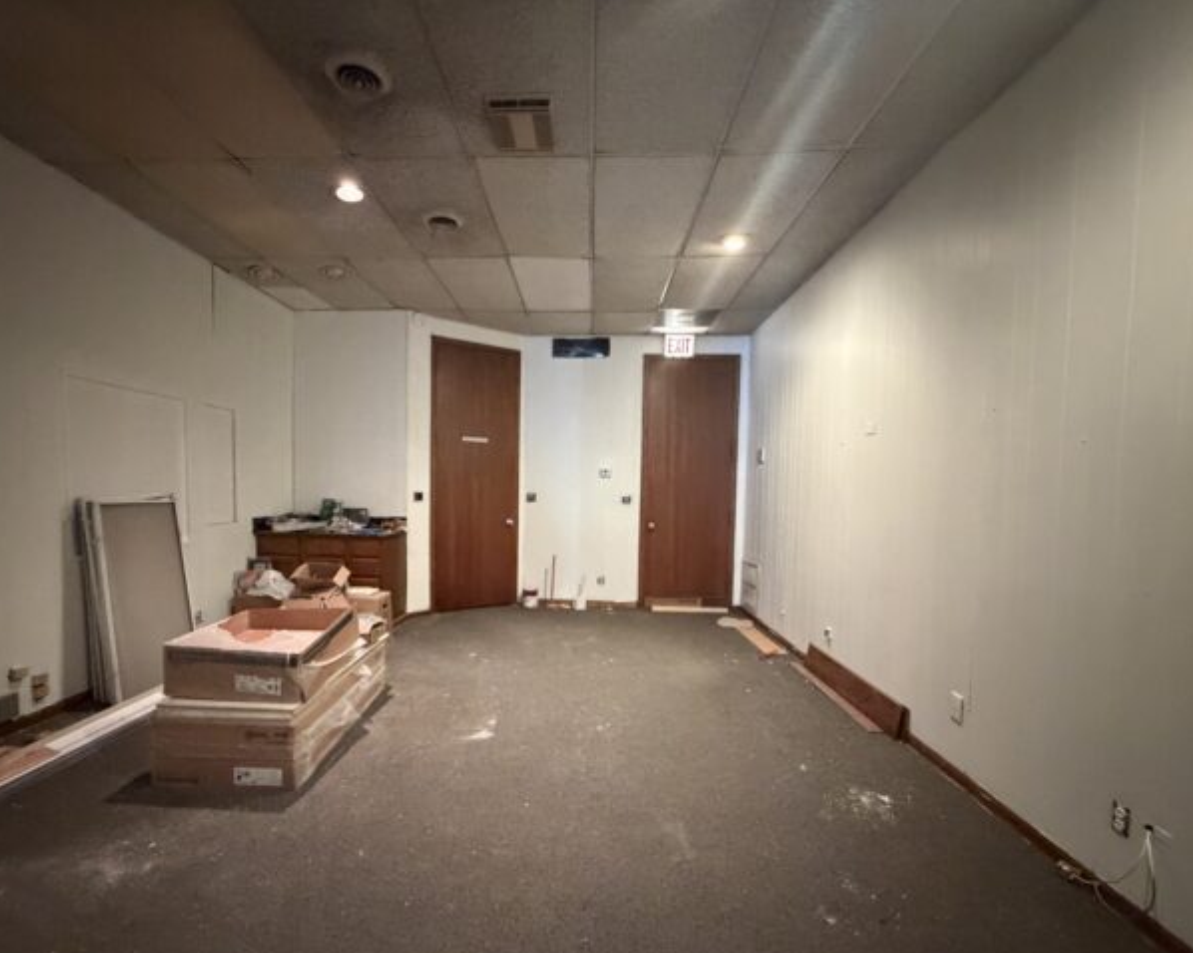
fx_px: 565
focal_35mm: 16
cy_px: 517
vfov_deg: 80.2
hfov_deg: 93.0
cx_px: 561
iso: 1250
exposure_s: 1/40
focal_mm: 2.22
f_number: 2.2
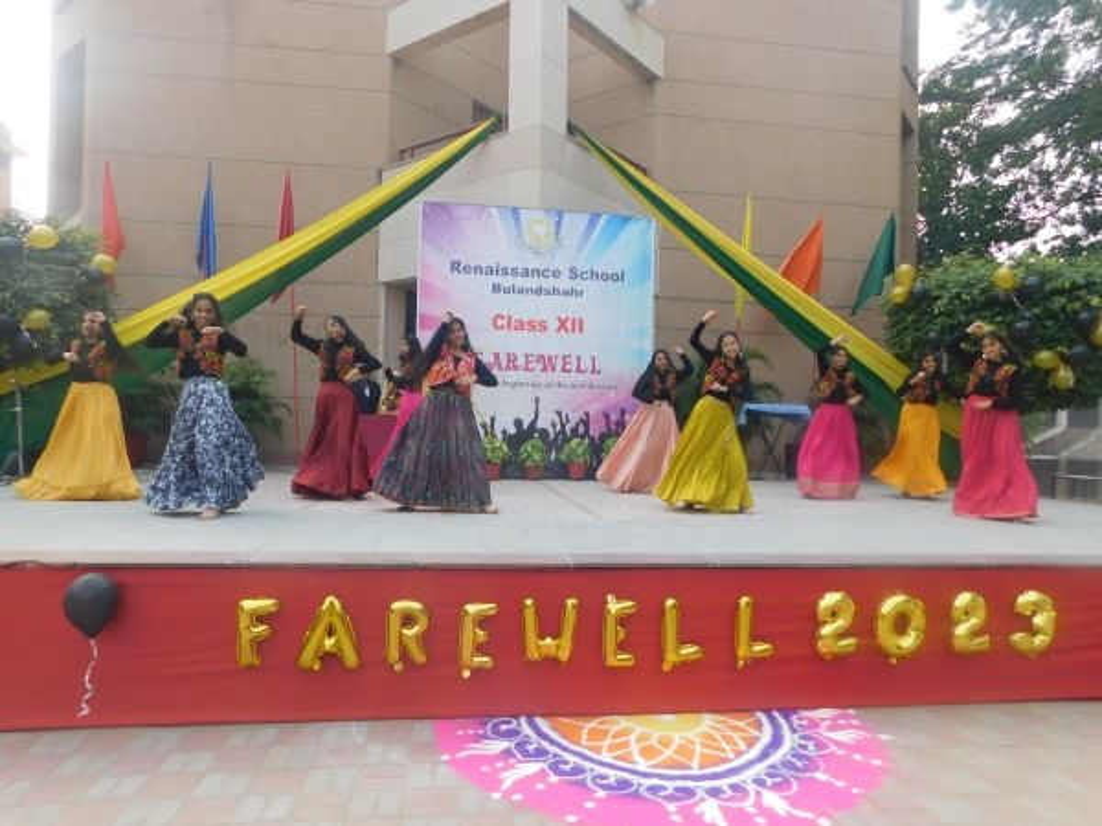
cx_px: 551
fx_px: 732
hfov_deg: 73.9
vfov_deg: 58.9
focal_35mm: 23
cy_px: 413
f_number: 3
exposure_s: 1/400
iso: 125
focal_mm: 4
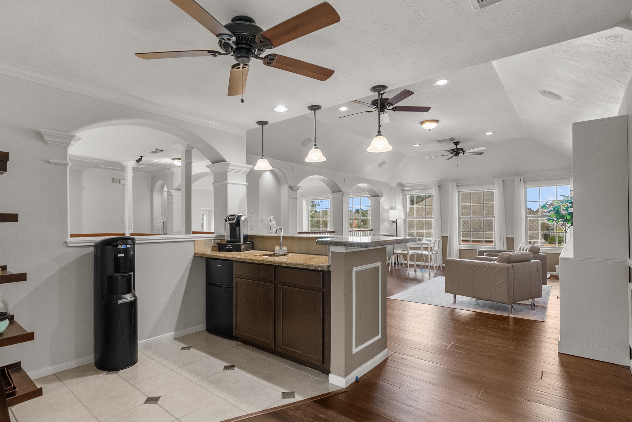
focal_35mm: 18
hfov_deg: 89.8
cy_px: 228
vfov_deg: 67.3
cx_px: 291
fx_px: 316
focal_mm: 16
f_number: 8
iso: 2000
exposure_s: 1/6
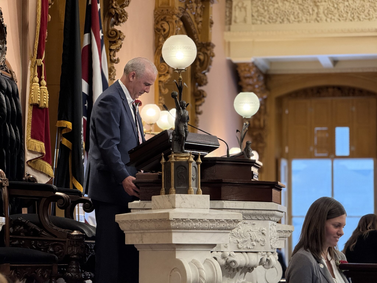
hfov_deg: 16.4
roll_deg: +0.1
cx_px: 188
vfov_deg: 12.3
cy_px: 142
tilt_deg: +4.9
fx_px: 1307
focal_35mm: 120
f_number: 2.8
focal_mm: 15.66
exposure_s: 1/60
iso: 400
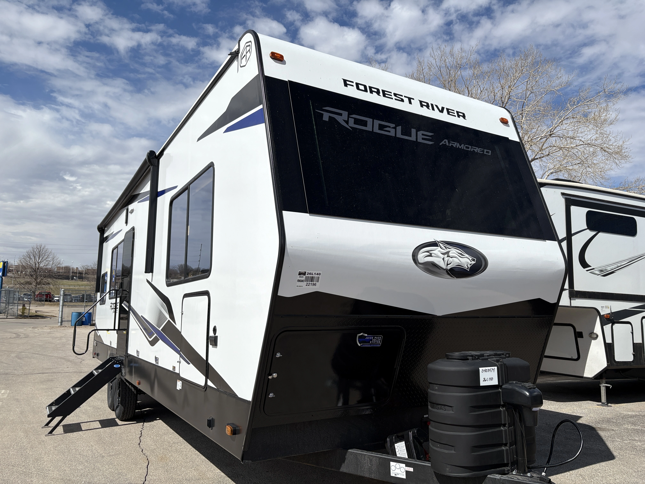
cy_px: 242
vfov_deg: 53.1
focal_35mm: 26
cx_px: 322
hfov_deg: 67.3
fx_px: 484
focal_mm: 5.96
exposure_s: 1/6993
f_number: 1.6
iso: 50
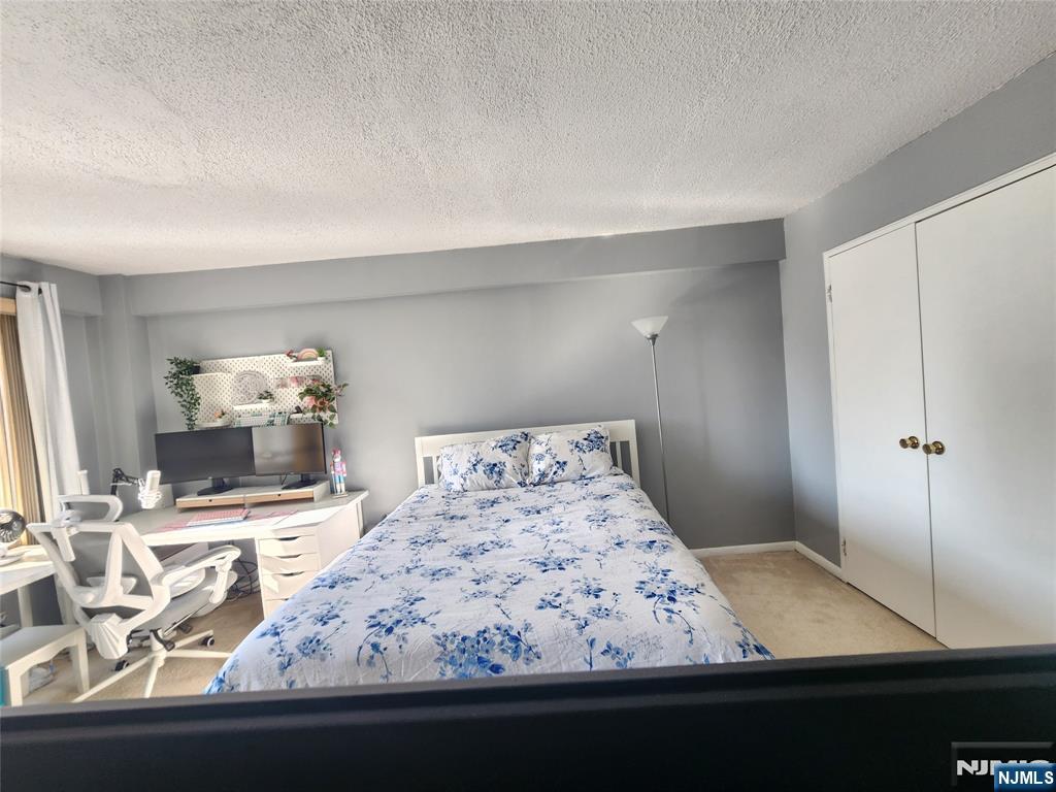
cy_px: 396
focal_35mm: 13
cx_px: 528
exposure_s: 1/60
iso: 125
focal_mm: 2.2
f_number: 2.2
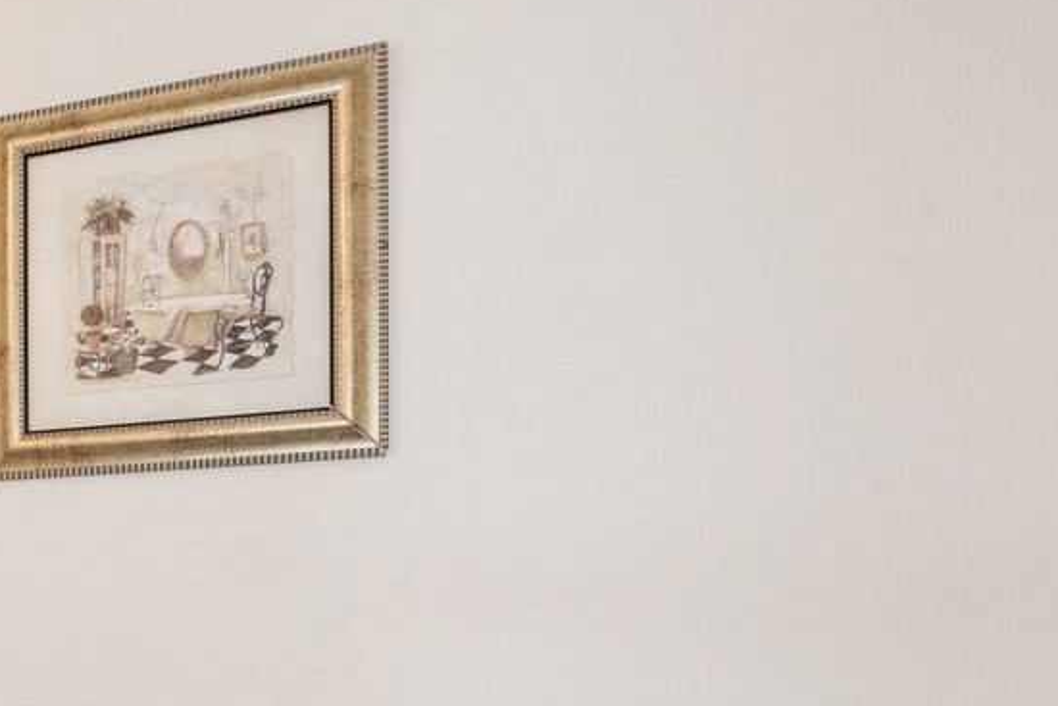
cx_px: -363
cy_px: 671
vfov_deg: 25.9
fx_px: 1470
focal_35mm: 50
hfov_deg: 30.2
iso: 400
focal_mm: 17
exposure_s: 1/40
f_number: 10
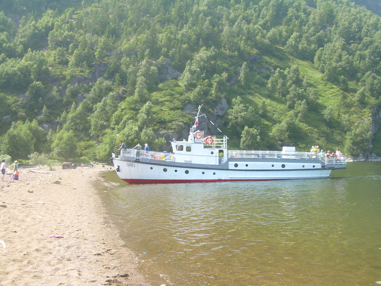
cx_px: 194
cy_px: 140
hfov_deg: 47.8
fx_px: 429
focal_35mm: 39
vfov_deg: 36.8
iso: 50
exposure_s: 1/105
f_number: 4.6
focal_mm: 6.3
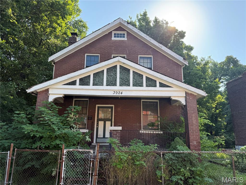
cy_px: 92
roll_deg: -0.2
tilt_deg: +13.6
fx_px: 171
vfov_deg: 56.8
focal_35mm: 24
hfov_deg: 71.6
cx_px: 123
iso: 80
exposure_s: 1/805
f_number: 1.78
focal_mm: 6.76
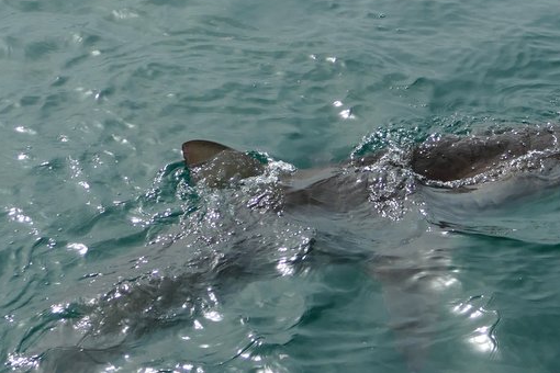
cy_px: 185
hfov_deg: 33.3
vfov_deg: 22.6
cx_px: 325
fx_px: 933
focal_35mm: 60
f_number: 3.4
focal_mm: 18.77
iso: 125
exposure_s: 1/1600
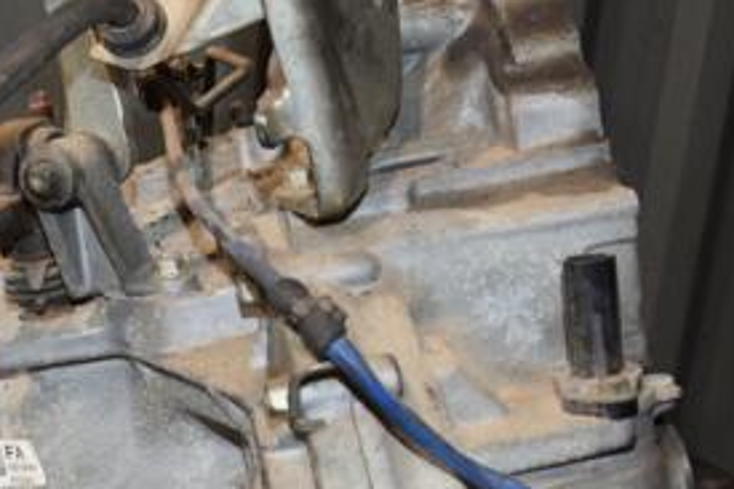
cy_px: 318
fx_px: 1467
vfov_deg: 18.9
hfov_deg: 27.5
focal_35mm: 72
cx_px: 136
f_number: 5
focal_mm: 22
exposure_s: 1/60
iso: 800
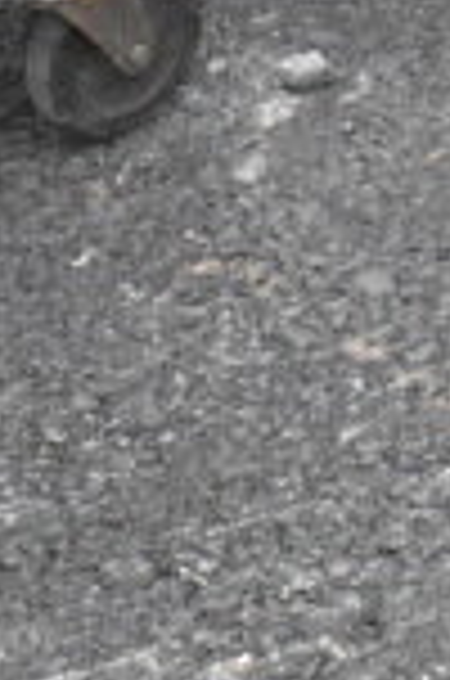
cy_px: -957
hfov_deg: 5.0
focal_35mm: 264
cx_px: 1148
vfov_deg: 7.3
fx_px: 4973
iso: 6400
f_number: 14
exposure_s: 1/800
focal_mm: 29
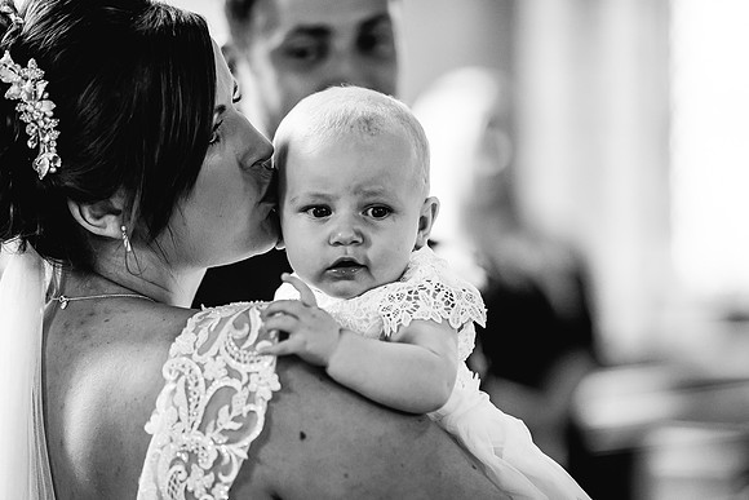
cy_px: 250
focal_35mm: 135
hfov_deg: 15.2
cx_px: 374
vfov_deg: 10.2
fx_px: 2809
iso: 2500
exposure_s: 1/200
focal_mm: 135
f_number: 2.2
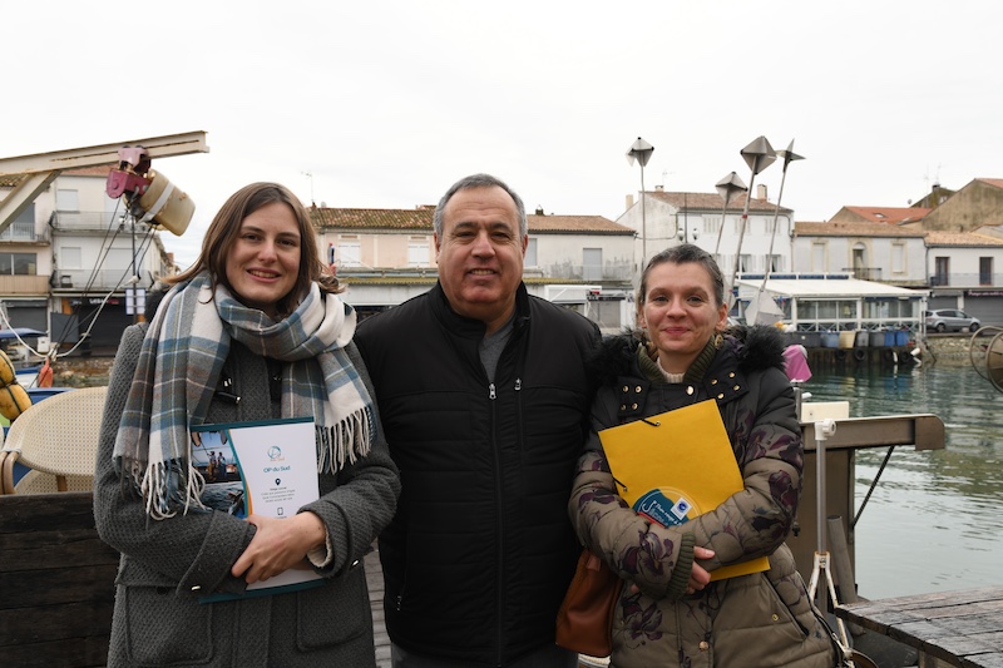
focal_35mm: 34
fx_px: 947
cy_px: 334
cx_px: 502
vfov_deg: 38.9
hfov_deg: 55.8
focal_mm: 34
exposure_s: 1/200
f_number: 9
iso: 320
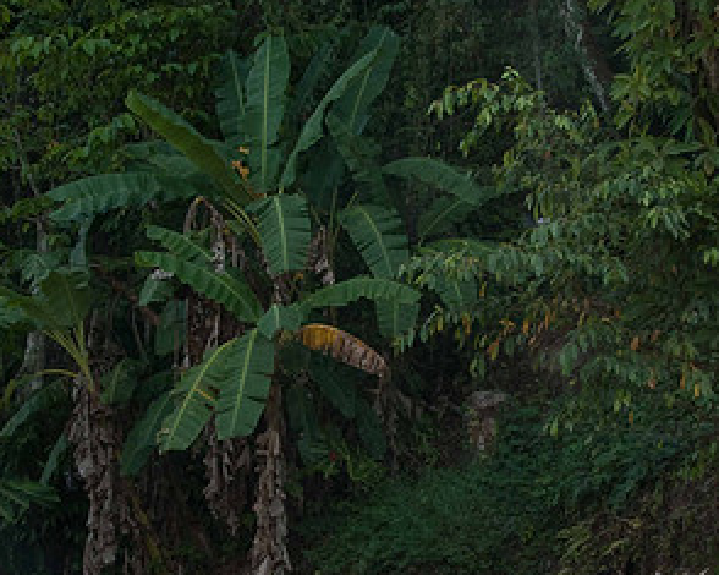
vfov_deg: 17.2
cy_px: 414
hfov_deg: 21.5
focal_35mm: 89
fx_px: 1893
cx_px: 426
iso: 100
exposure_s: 1/10
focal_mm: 32
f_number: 16
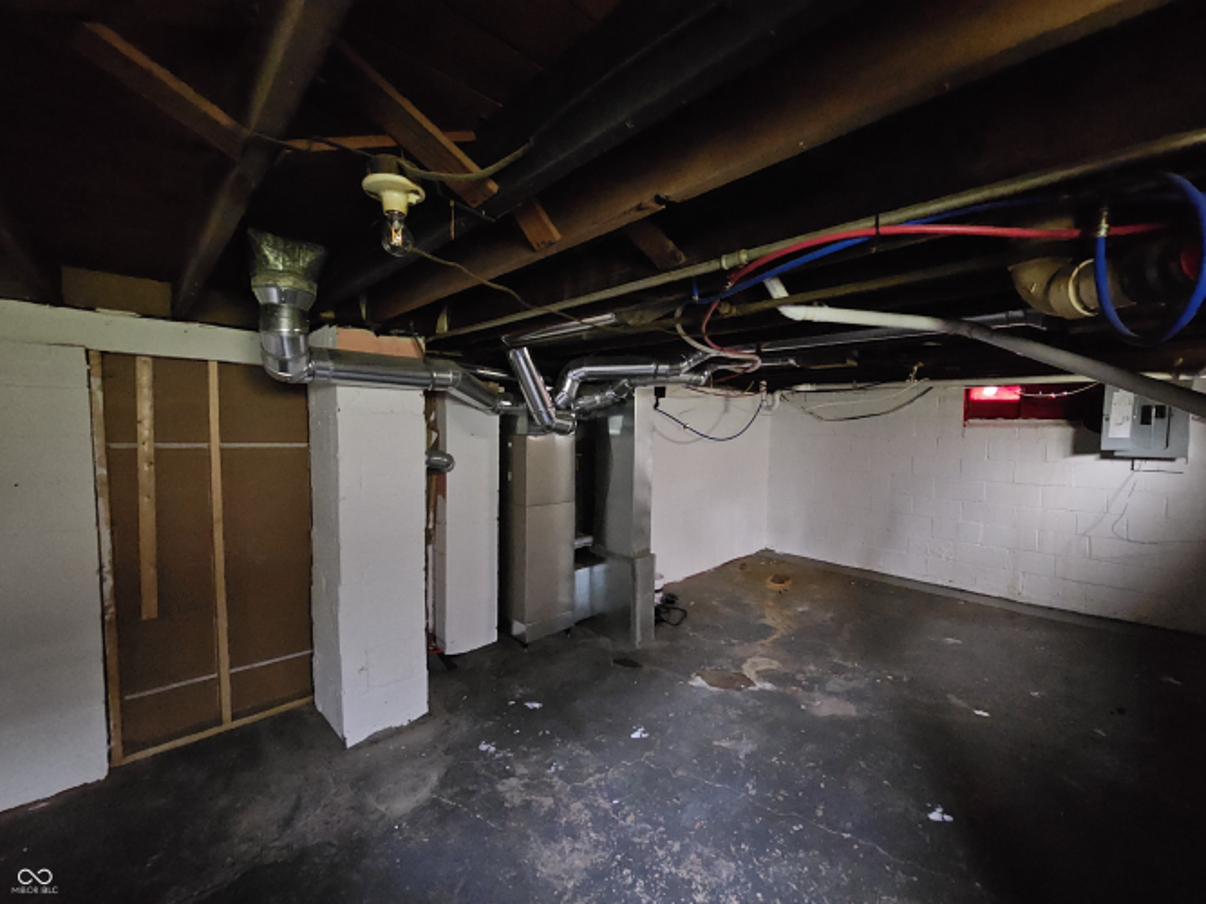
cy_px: 452
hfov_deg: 106.2
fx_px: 453
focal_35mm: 13
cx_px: 603
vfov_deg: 89.9
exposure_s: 1/24
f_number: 2.2
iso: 3200
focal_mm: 2.2
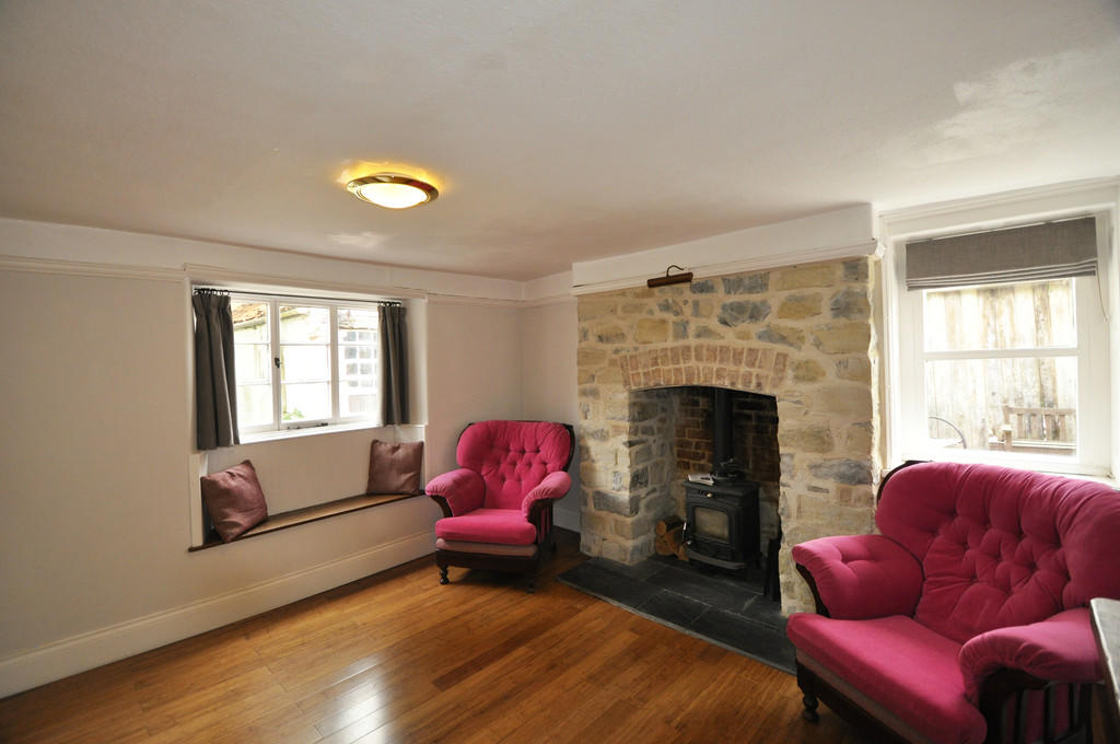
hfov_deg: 100.5
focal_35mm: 15
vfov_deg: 77.2
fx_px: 466
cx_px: 560
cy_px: 372
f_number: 3.5
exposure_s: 1/100
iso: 800
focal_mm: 10
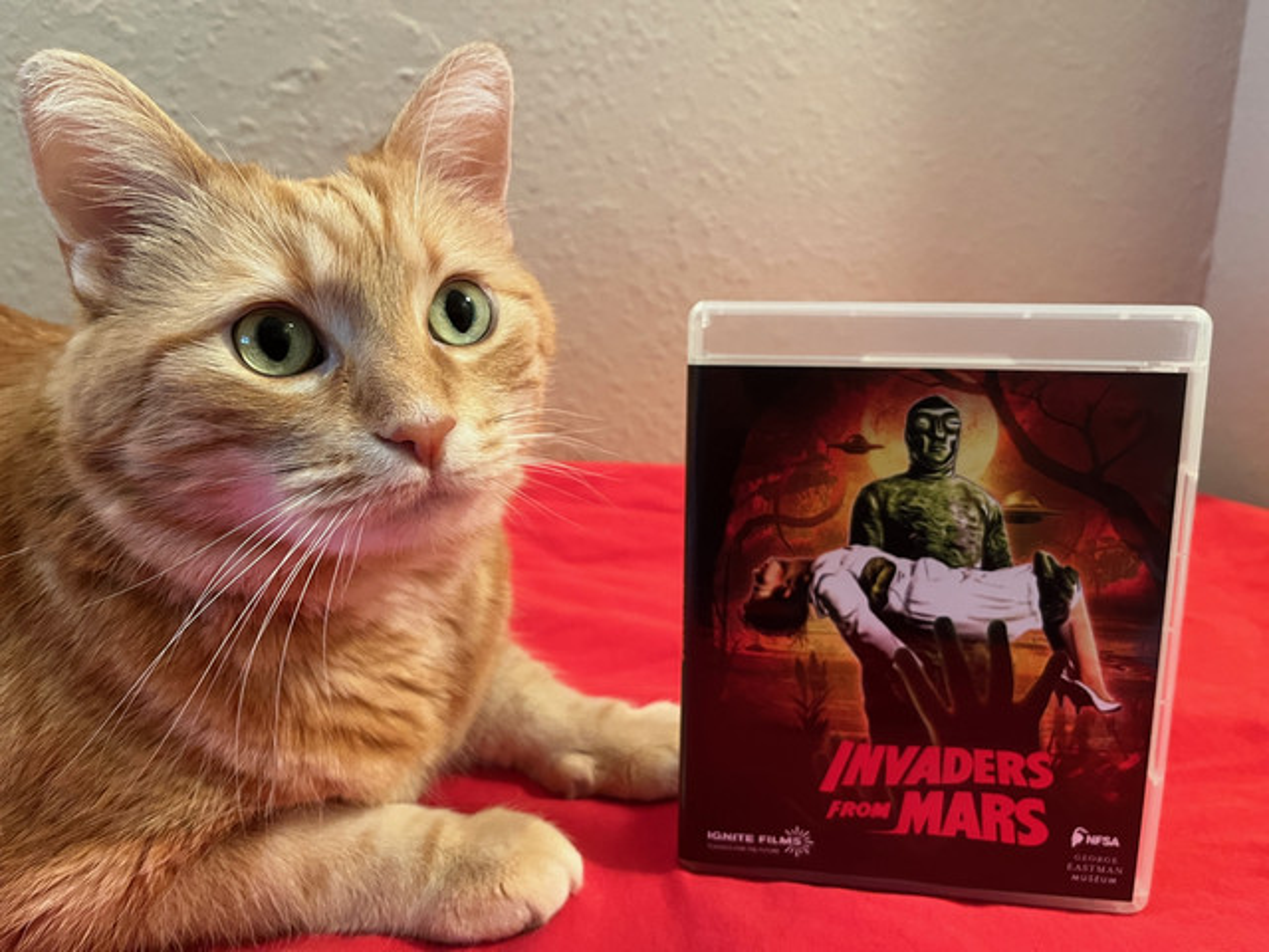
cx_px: 634
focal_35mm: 26
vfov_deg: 53.1
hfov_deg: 67.3
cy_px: 476
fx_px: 953
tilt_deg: -15.8
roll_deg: -0.4
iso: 400
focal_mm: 5.1
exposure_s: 1/40
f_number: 1.6
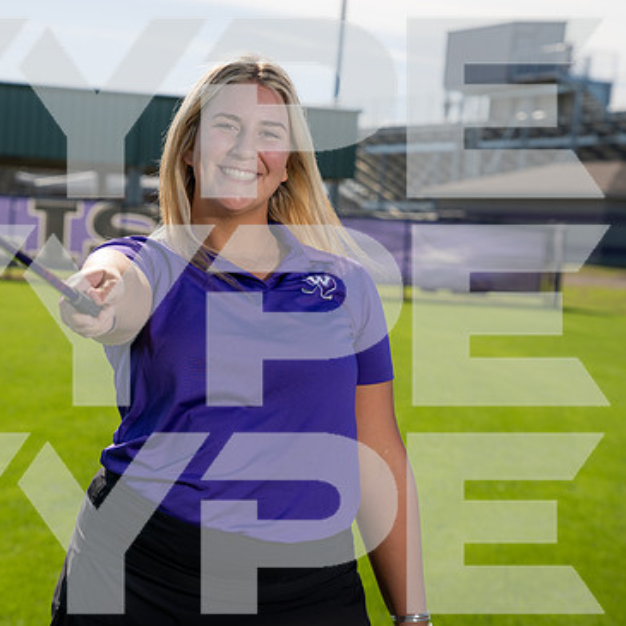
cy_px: 316
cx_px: 173
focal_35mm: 85
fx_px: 1739
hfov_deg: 20.3
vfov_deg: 20.4
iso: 100
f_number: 4.5
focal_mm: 63
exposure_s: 1/640
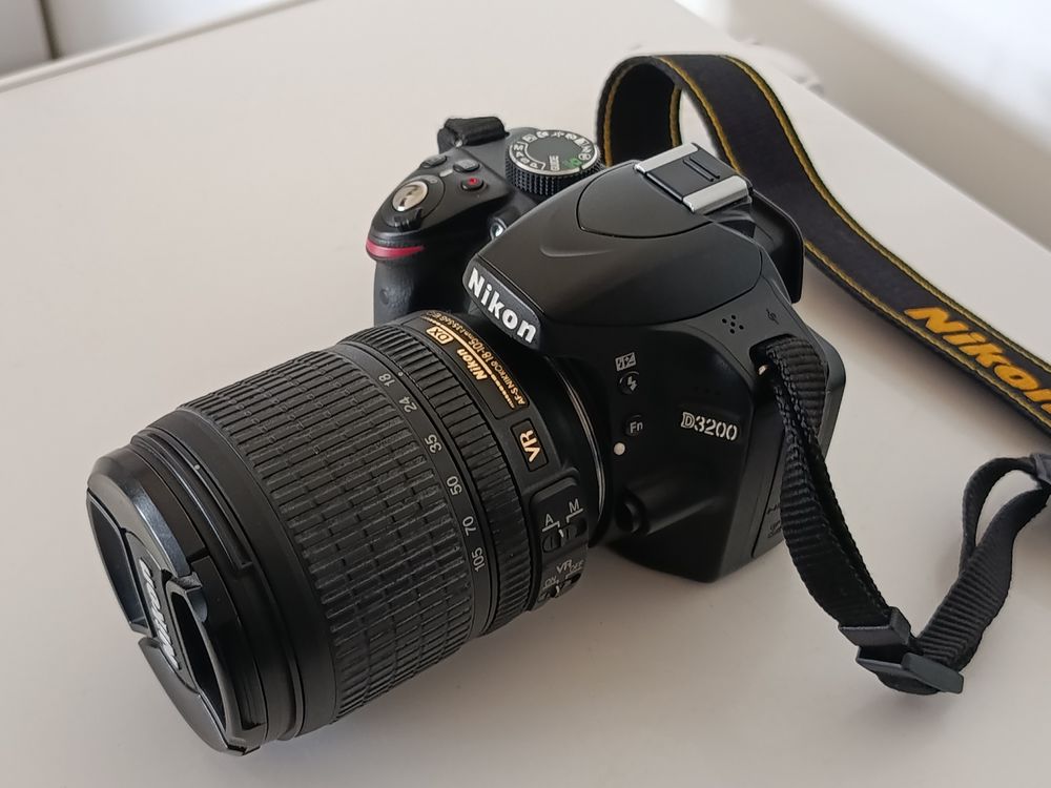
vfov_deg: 31.5
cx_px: 526
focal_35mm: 46
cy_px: 394
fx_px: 1397
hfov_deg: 41.2
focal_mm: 5.24
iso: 1155
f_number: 1.7
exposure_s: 1/33.3
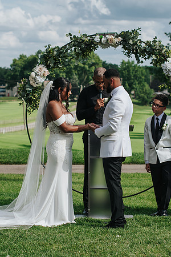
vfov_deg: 17.5
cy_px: 116
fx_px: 834
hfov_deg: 11.7
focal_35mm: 117
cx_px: 84
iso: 110
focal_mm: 50
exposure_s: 1/1600
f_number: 3.2
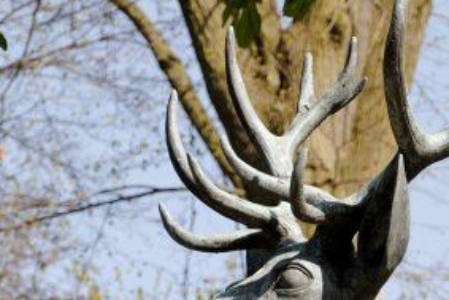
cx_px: 273
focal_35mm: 434
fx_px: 5415
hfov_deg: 4.7
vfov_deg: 3.2
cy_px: 341
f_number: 5.3
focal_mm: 80
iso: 200
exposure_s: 1/500
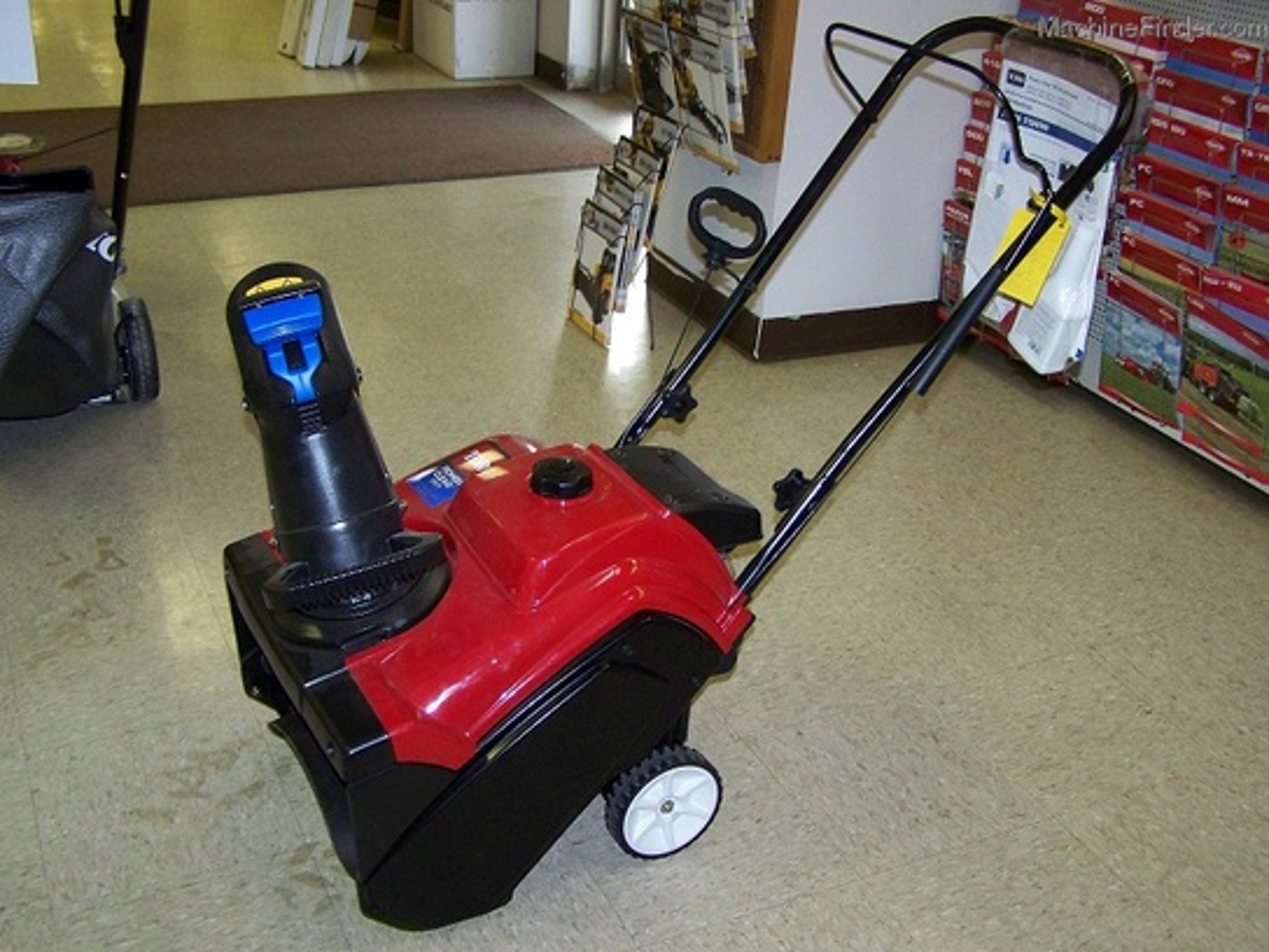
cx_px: 634
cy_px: 476
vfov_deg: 37.7
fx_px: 1393
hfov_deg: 49.0
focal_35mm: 38
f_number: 2.8
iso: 200
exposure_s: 1/30
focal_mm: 6.3
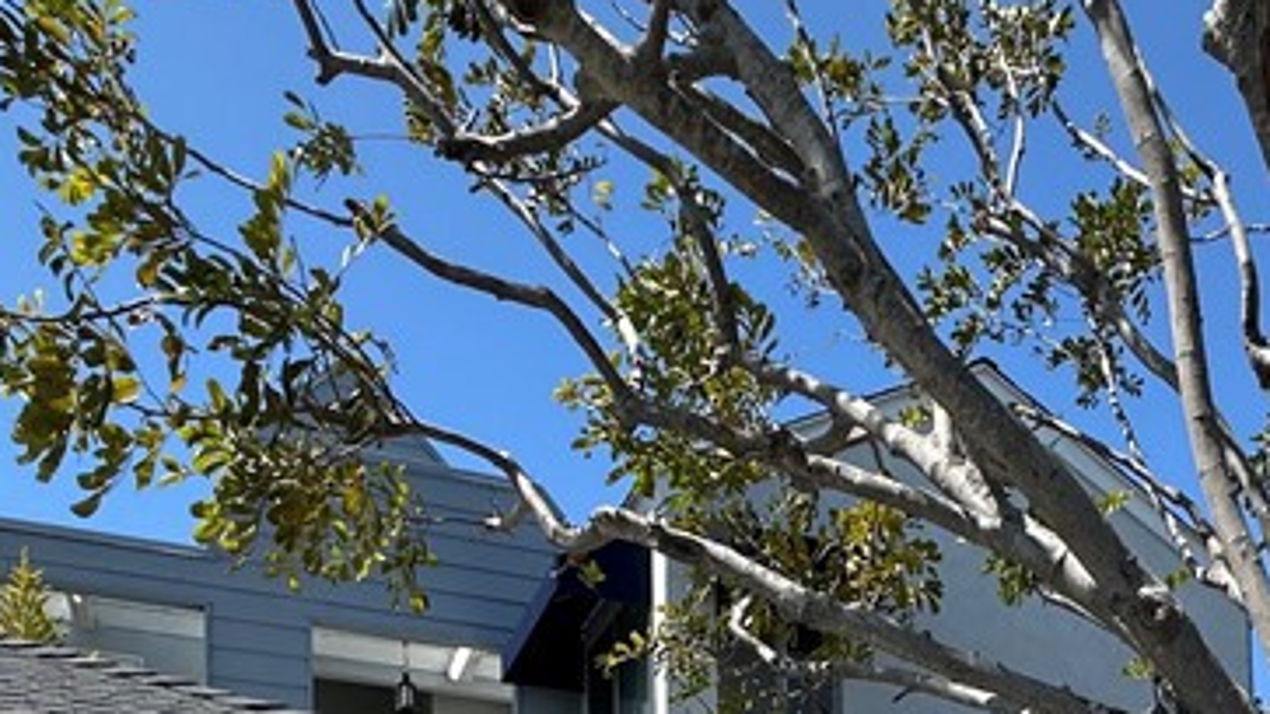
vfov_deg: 21.9
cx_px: 829
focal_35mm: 43
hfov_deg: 46.7
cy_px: 1134
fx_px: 1448
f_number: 2.2
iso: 50
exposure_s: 1/1416
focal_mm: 2.22
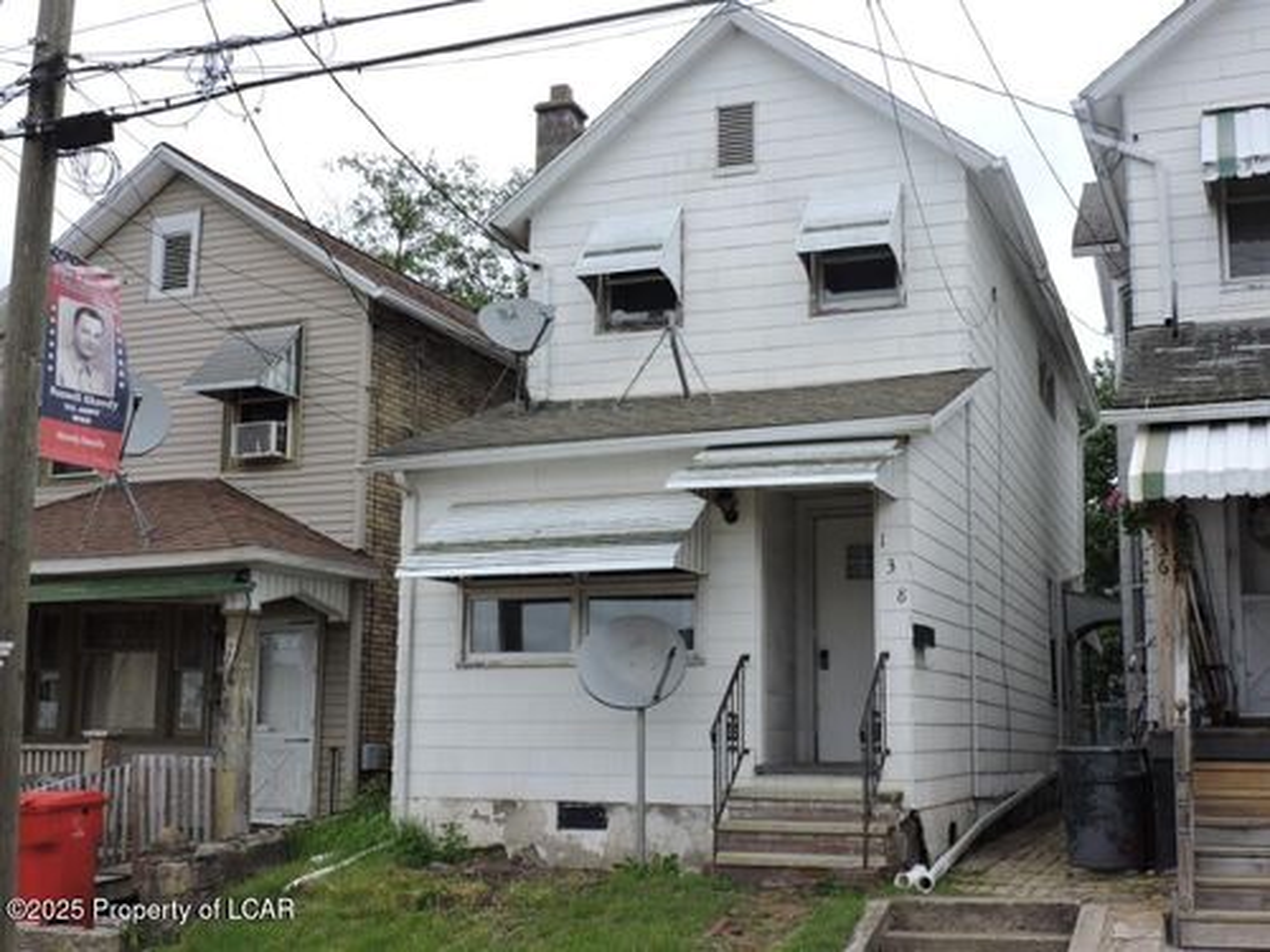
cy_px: 476
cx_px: 635
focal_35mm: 43
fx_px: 1578
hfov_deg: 43.9
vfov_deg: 33.6
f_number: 3.4
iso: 100
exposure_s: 1/640
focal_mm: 7.7
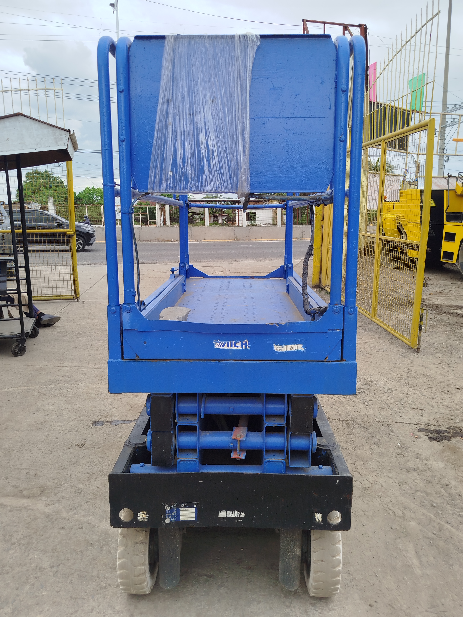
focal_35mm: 29
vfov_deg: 61.7
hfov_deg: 48.2
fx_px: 517
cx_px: 232
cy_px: 308
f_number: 1.7
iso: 50
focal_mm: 5.31
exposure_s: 1/341
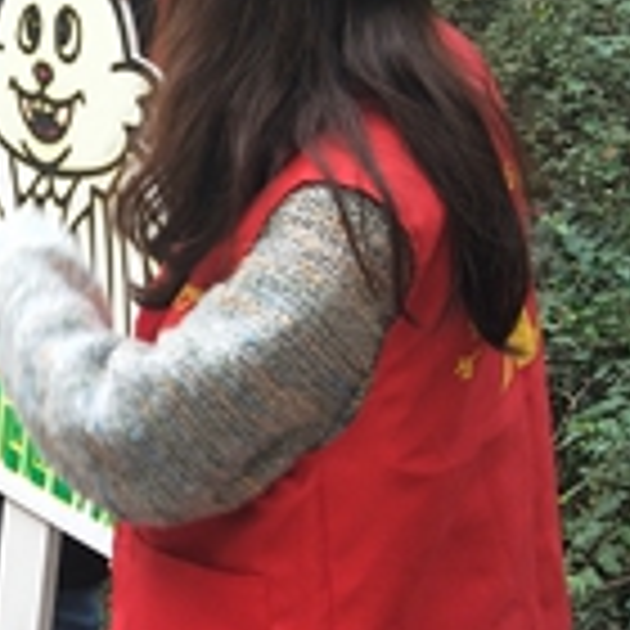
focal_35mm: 87
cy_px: 191
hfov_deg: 18.6
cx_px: -171
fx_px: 1791
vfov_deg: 19.9
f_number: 1.7
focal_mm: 4.27
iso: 33
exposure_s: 1/159
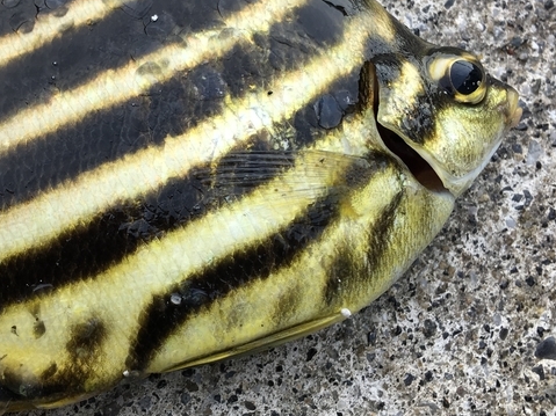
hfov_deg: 30.4
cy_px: 180
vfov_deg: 23.6
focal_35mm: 62
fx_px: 996
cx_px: 111
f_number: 2.2
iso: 25
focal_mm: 4.15
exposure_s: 1/120
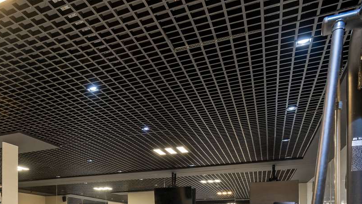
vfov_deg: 30.3
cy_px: 224
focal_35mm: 35
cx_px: 36
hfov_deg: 50.3
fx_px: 336
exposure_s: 1
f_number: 5.6
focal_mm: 11.8
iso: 160
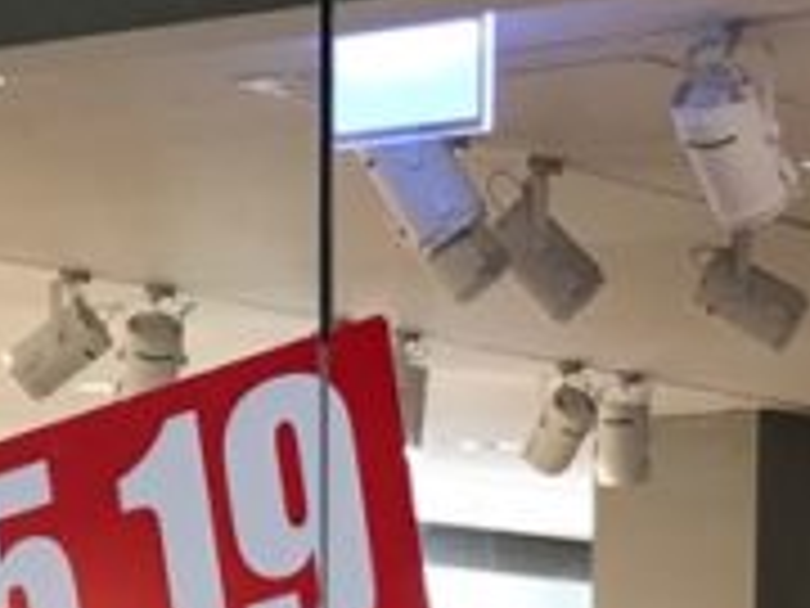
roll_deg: -0.7
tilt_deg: -6.6
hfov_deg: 12.3
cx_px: 706
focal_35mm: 159
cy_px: 1257
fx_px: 3721
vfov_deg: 8.8
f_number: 1.8
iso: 32
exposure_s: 1/20
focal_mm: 3.99
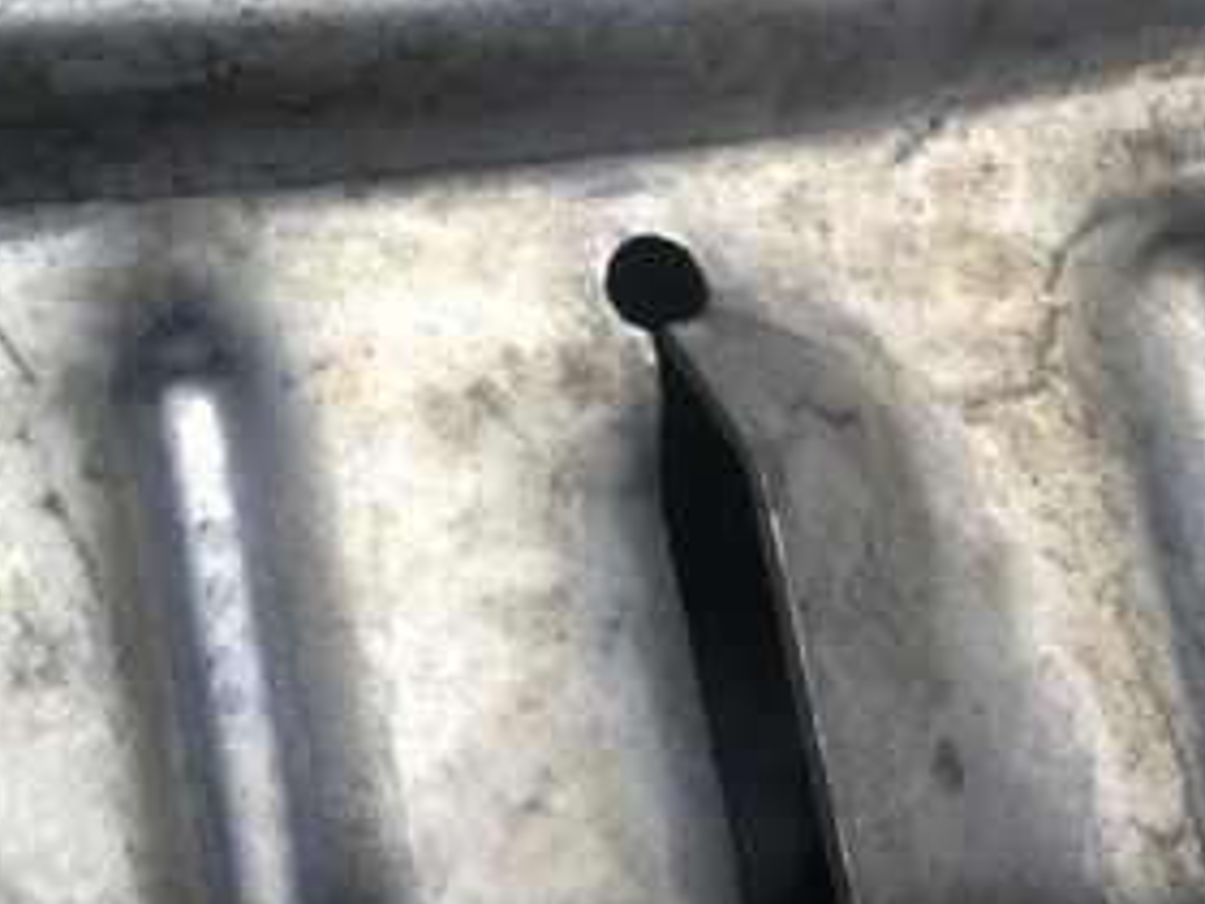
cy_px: 127
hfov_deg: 27.5
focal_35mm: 64
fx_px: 2228
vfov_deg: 22.5
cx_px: -138
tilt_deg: -66.4
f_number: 1.8
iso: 25
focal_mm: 3.99
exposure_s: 1/50
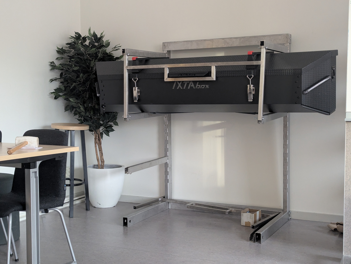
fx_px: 487
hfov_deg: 39.6
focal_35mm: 48
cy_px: 132
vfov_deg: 30.3
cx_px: 176
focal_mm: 6.81
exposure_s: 1/23.8
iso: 525
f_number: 1.85
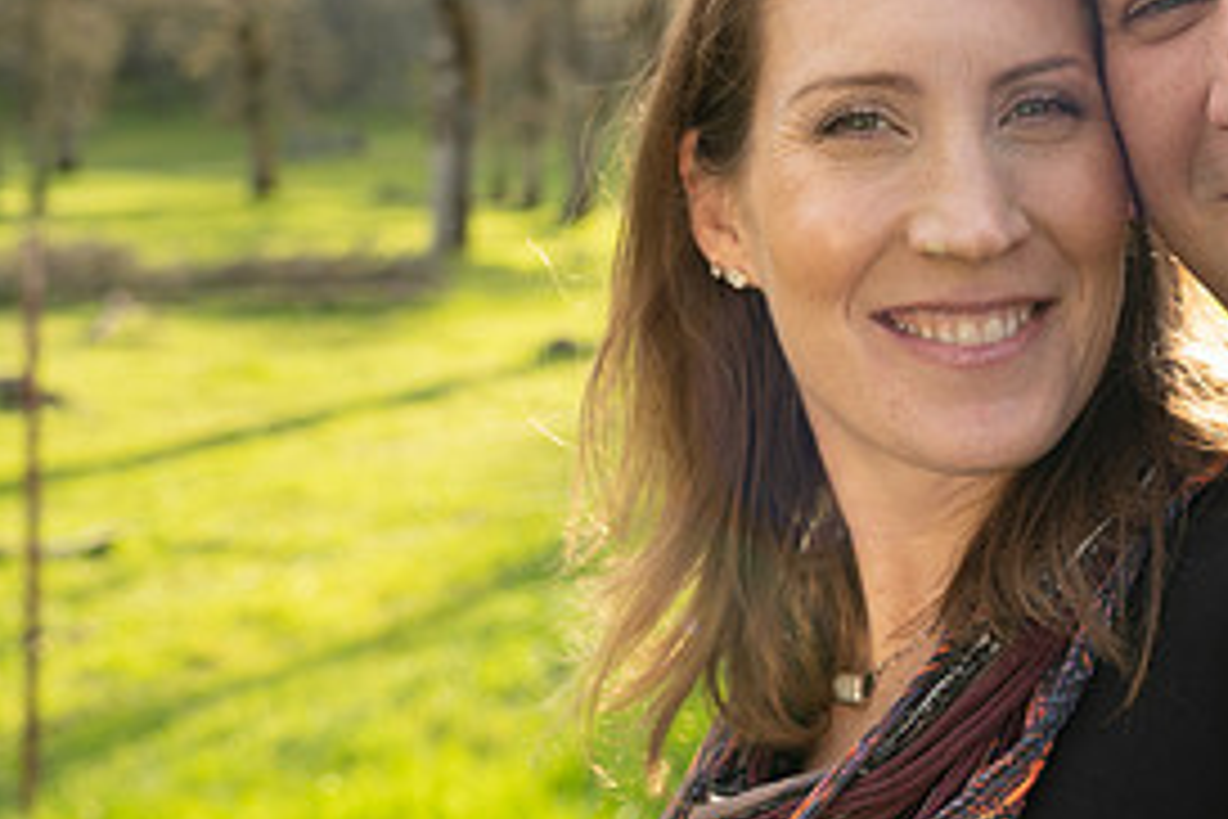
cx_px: 1071
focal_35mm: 51
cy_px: 56
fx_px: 1740
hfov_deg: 36.8
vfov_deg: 25.5
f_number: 3.2
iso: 160
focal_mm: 24
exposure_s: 1/250
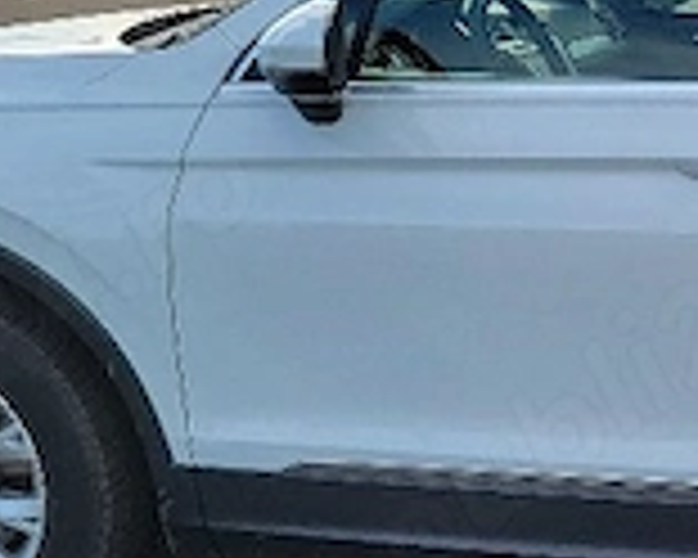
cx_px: 842
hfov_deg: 18.5
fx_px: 2024
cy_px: 387
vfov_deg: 15.7
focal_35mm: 98
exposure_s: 1/1429
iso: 40
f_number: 1.8
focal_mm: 5.4
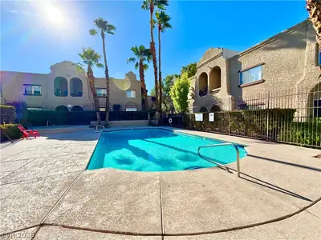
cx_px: 160
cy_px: 120
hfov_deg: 102.1
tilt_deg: -1.3
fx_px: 130
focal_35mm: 14
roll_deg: +0.8
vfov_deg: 85.7
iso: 20
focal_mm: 2.22
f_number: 2.2
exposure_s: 1/914
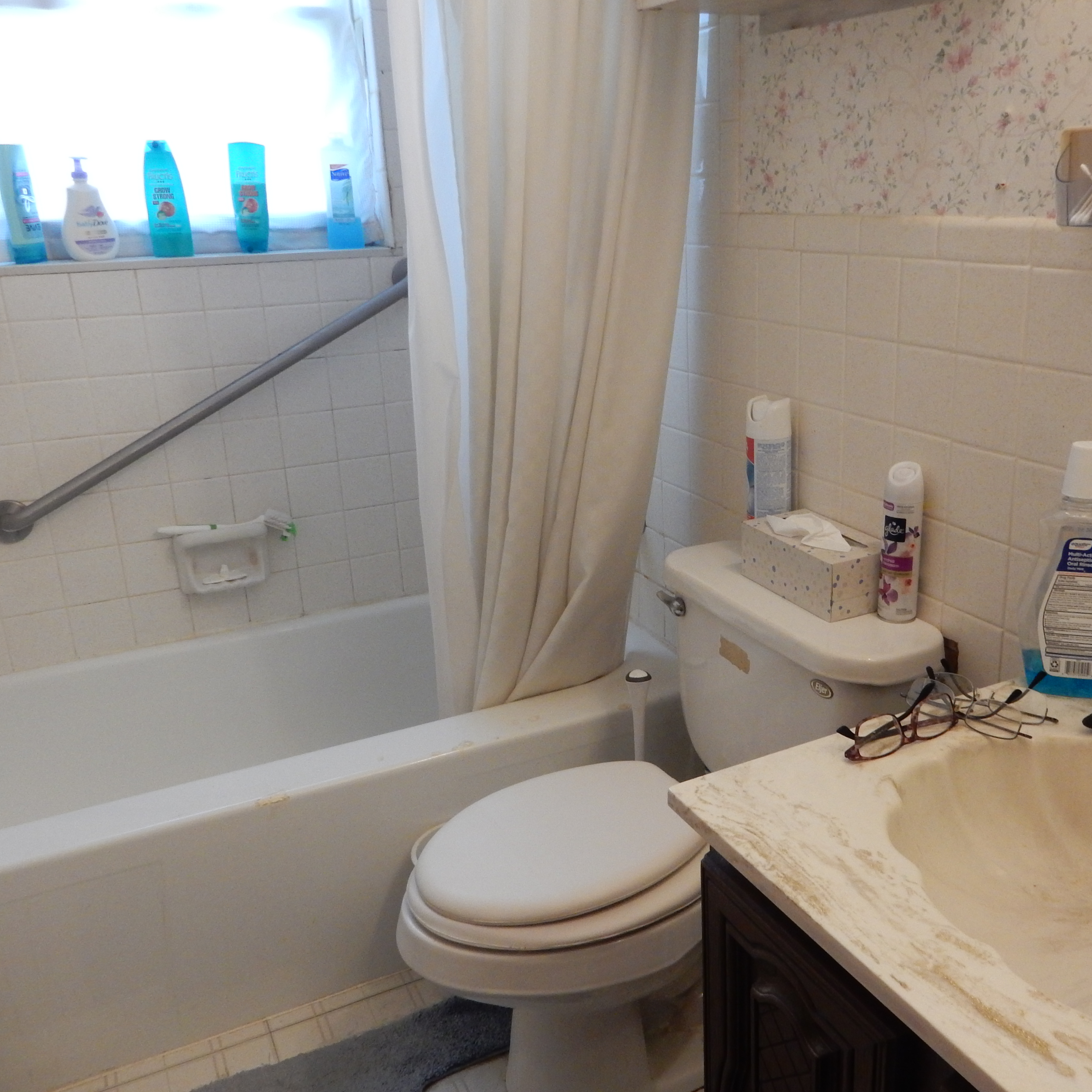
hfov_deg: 53.6
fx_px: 1071
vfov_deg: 54.0
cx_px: 668
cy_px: 538
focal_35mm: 30
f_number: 3.7
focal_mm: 4.5
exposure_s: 1/30
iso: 400
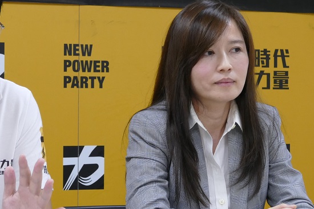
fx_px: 1352
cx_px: 183
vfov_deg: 8.9
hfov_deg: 13.2
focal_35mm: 155
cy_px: 94
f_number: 4.5
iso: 800
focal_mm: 26.91
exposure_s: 1/60
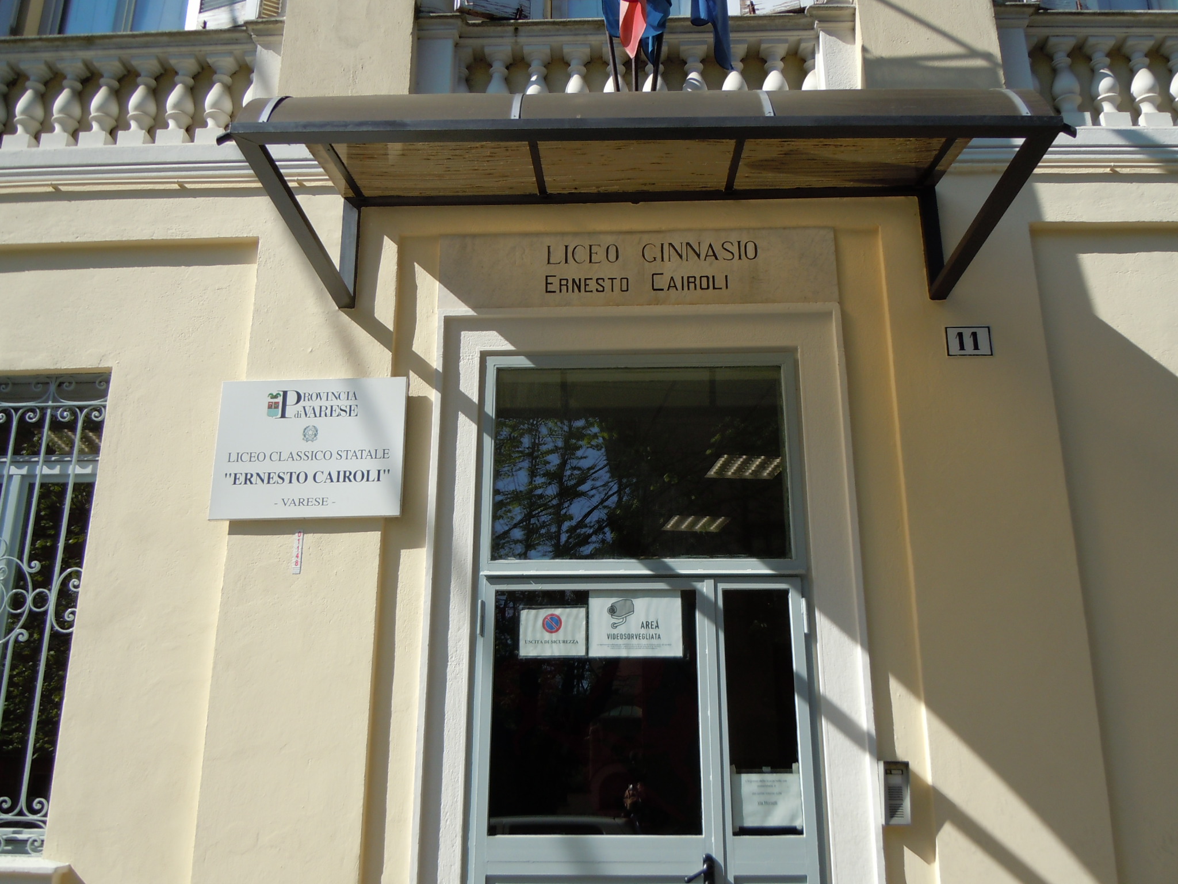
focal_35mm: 30
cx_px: 589
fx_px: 1021
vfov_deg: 46.8
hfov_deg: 60.0
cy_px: 442
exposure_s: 1/800
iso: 100
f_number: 3.5
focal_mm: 5.4
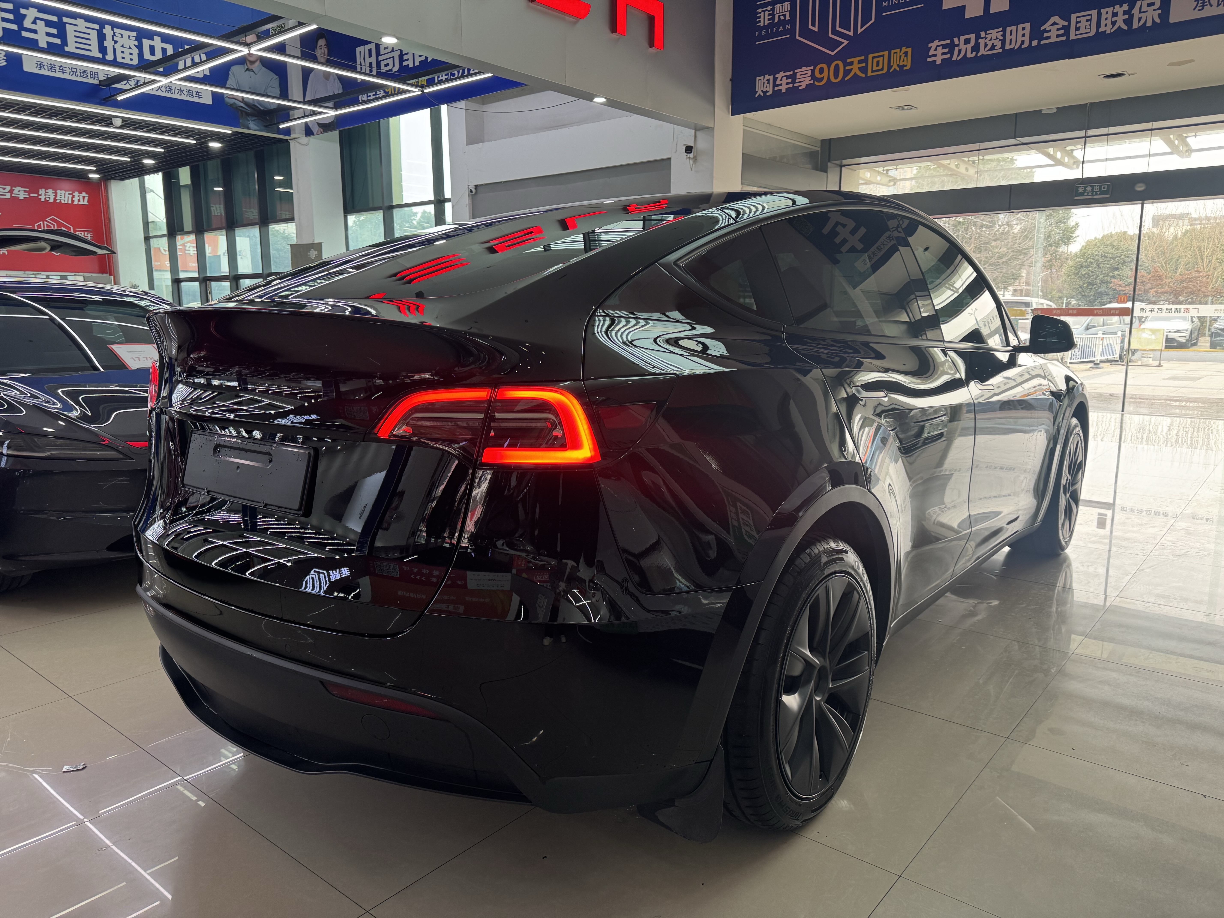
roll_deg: +0.1
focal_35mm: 24
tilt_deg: -9.2
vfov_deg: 56.8
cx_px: 612
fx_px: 849
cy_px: 459
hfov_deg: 71.6
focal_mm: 6.76
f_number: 1.78
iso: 100
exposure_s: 1/101
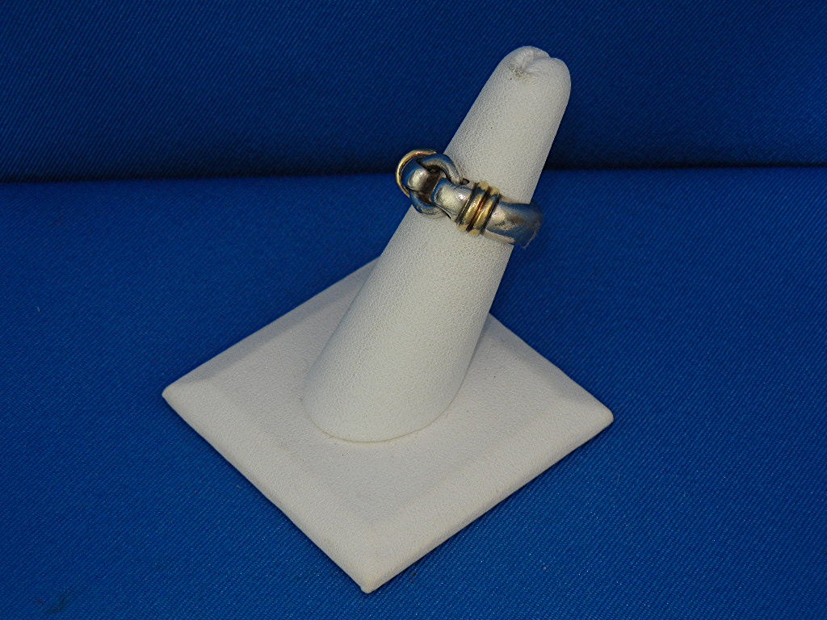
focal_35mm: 89
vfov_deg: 16.6
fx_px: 2126
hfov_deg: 22.0
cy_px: 310
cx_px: 414
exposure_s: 1/30
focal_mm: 16
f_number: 4.4
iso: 221
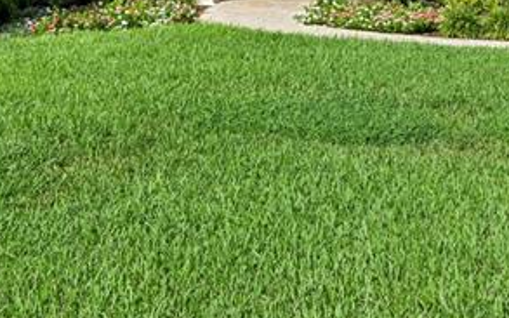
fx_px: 791
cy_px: -57
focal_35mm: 57
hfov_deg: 34.8
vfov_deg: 21.2
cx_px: 393
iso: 100
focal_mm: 16
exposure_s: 1/50
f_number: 20
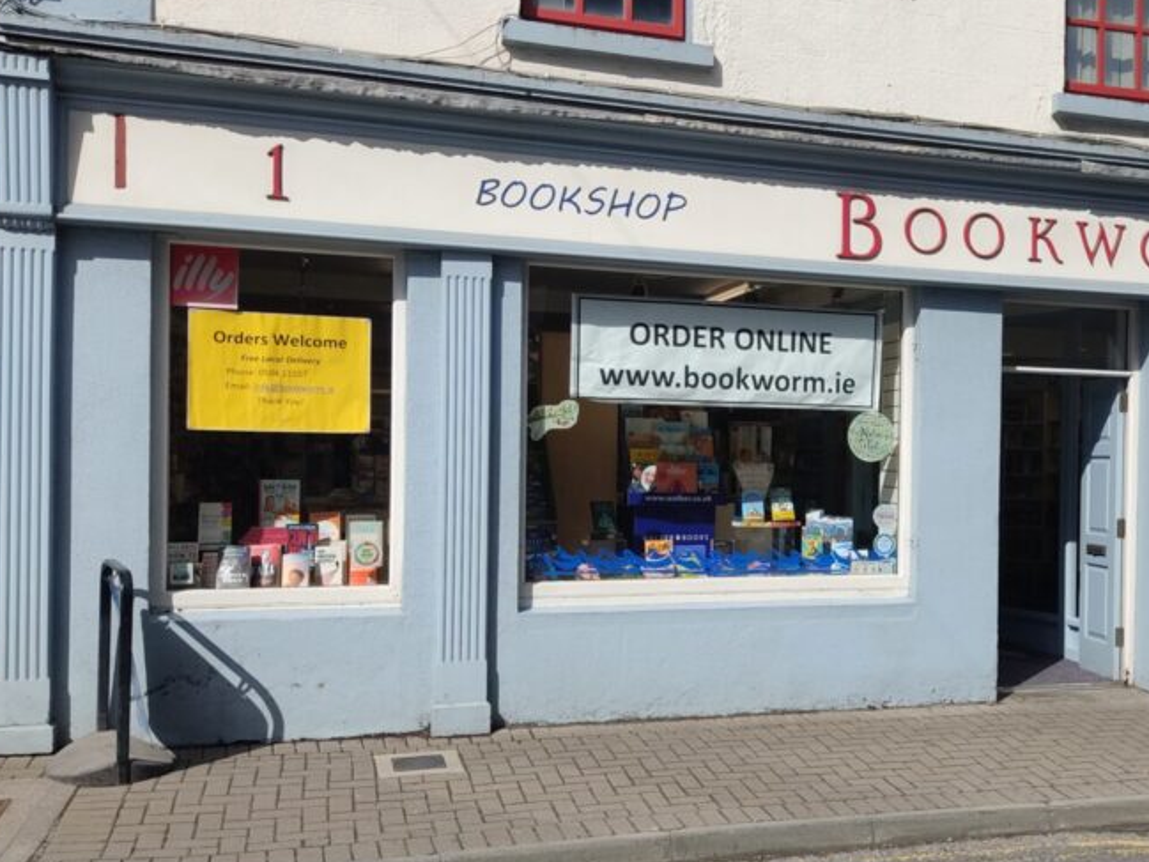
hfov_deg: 44.3
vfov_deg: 35.1
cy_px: 483
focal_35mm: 41
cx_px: 855
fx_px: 1361
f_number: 1.79
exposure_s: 1/1517
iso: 100
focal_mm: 4.74
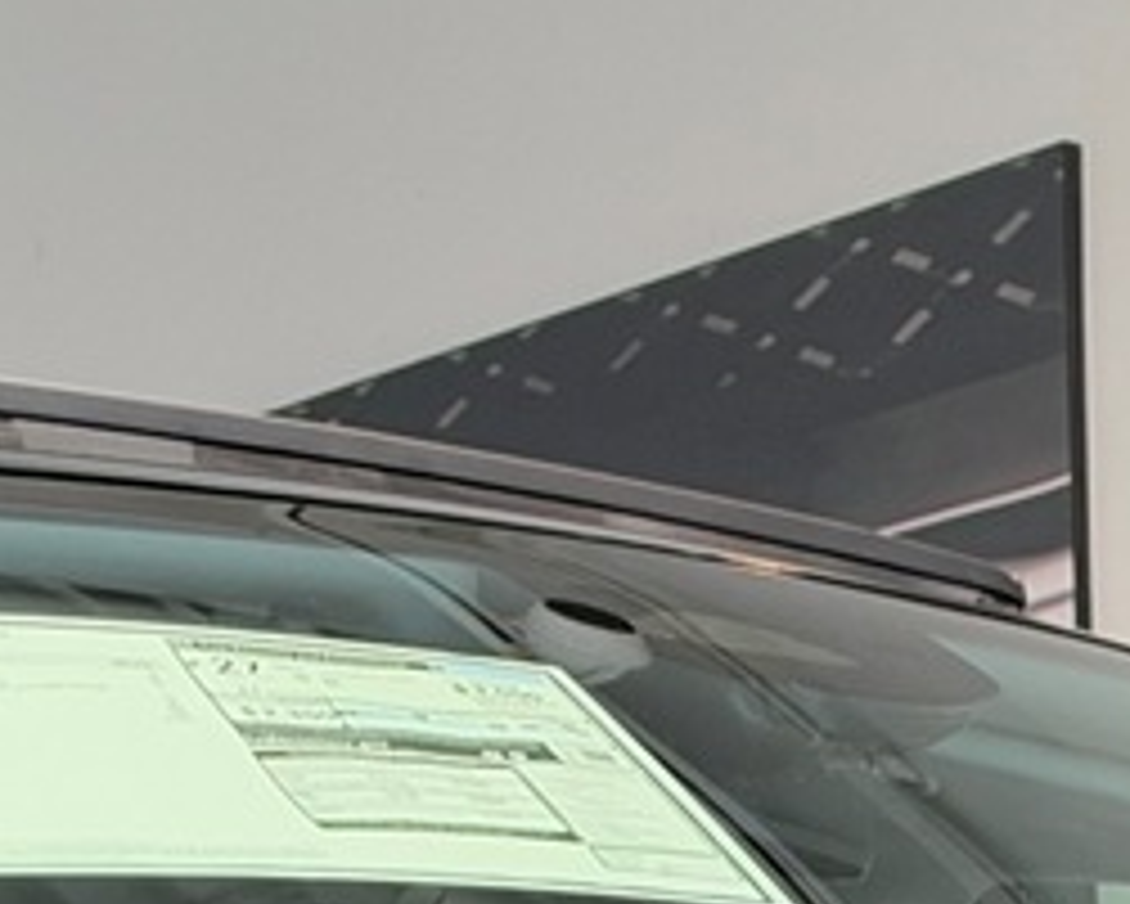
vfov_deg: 7.7
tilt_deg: -8.8
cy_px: 2703
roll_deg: +0.9
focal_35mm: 176
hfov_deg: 10.5
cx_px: 1821
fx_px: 5888
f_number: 1.8
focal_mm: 6.93
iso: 200
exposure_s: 1/120
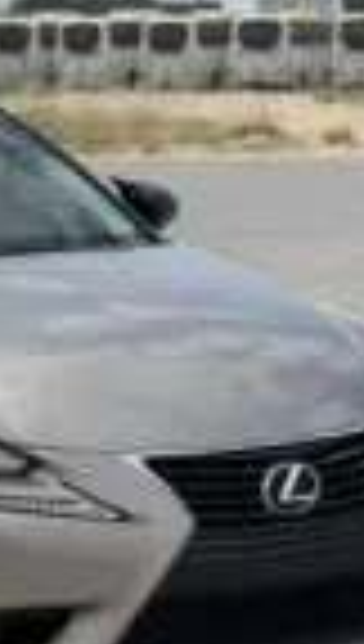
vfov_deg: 14.6
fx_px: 2492
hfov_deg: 8.3
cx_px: -90
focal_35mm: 146
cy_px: 500
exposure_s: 1/9804
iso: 100
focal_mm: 6.86
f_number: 1.78
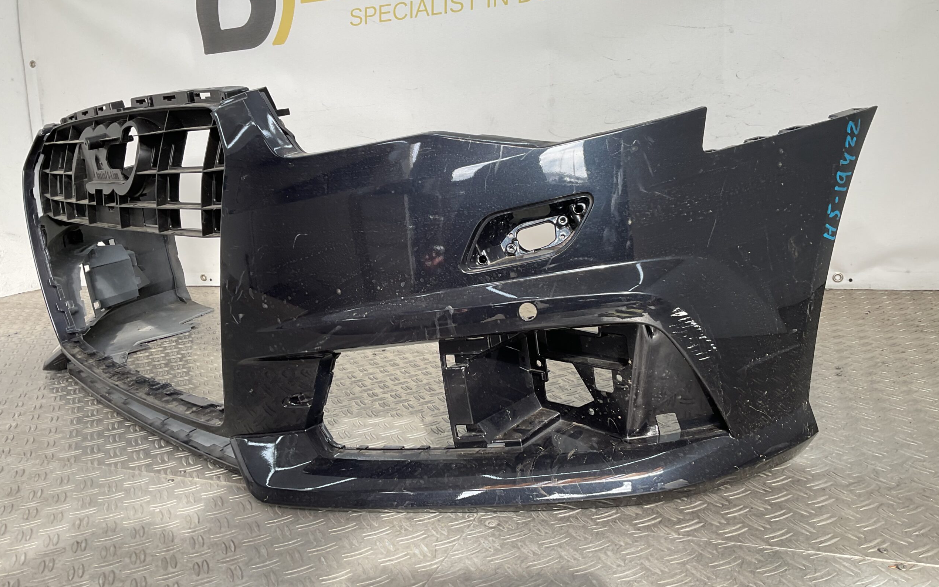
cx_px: 470
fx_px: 793
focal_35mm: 31
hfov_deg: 61.2
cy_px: 287
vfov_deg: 40.6
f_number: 1.8
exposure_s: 1/177
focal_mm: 3
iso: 16
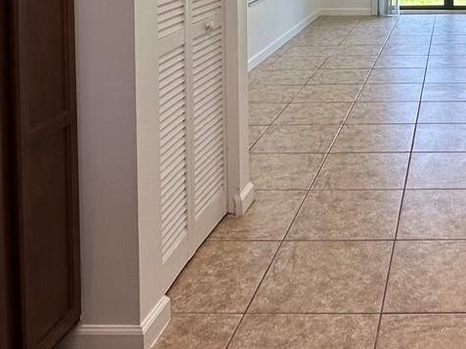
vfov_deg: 26.9
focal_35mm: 47
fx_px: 632
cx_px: 454
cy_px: -80
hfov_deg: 36.8
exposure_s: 1/120
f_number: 2.2
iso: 64
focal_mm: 2.22
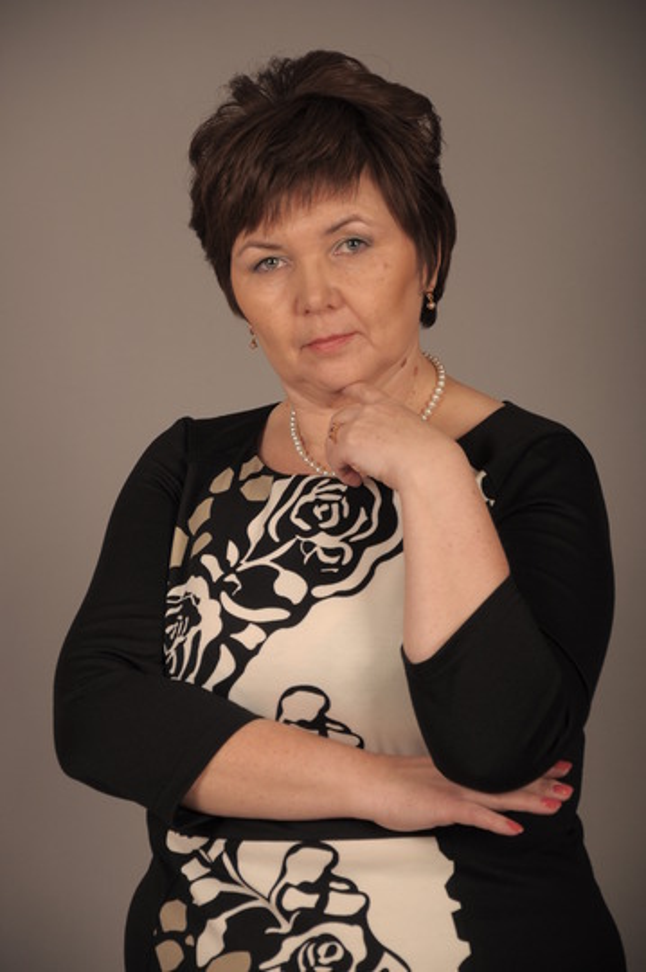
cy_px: 486
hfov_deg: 8.7
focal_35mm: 158
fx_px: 4247
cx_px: 323
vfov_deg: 13.1
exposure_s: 1/160
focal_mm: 105
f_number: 5.6
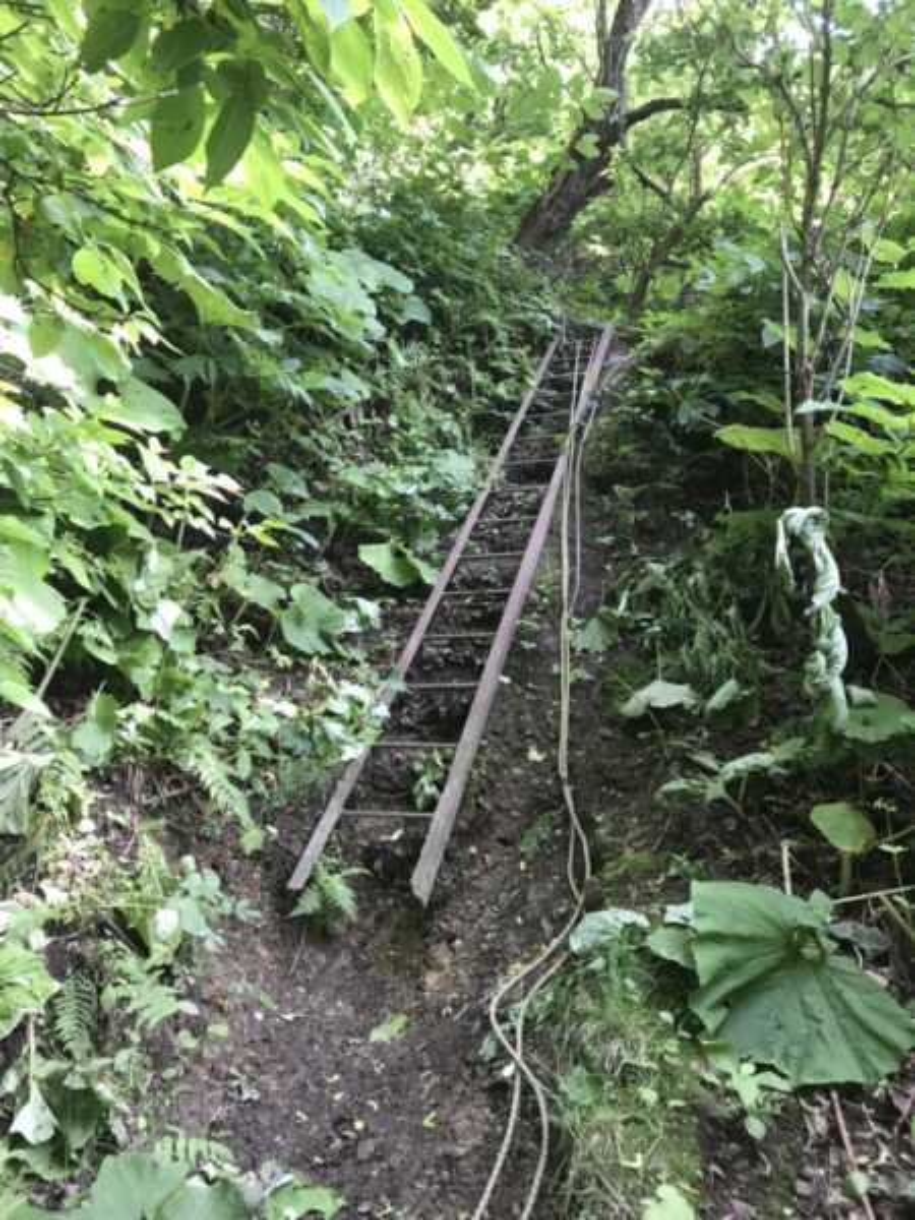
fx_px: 987
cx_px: 458
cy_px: 610
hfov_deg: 49.7
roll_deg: -0.1
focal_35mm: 28
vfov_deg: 63.4
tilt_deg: +18.3
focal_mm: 3.99
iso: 20
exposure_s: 1/40
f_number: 1.8
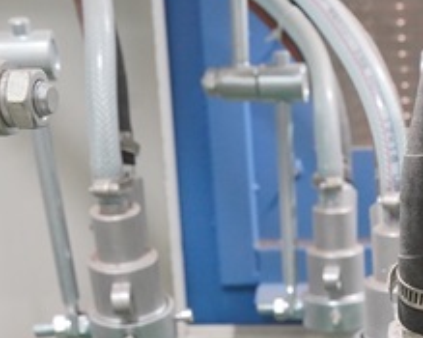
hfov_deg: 17.8
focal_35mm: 104
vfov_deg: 14.1
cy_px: 469
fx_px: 1301
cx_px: 460
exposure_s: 1/30
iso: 2000
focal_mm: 27
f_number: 8
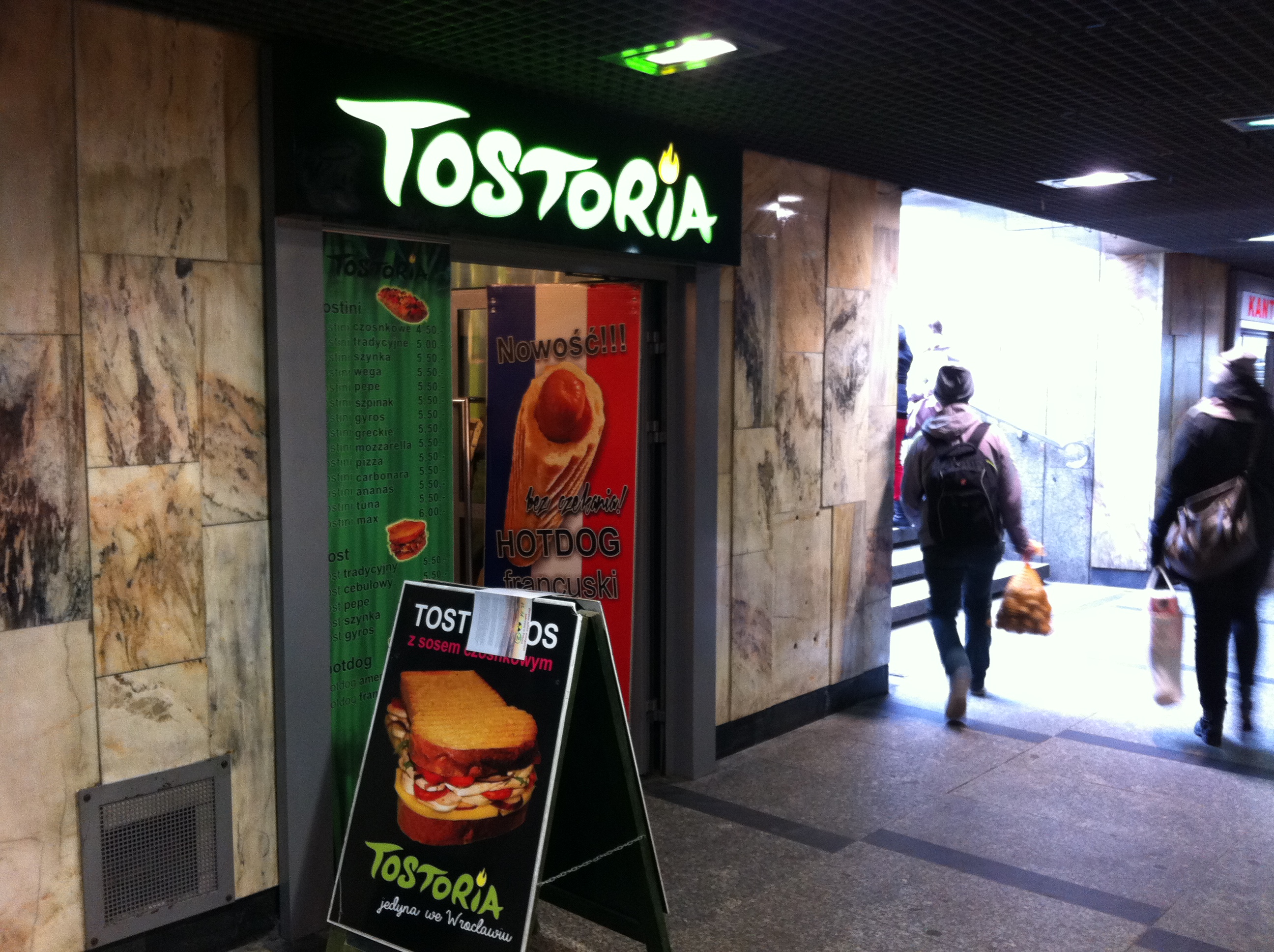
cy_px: 476
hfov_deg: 52.7
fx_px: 1286
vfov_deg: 40.6
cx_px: 637
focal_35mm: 35
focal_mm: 3.85
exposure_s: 1/15
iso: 160
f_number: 2.8
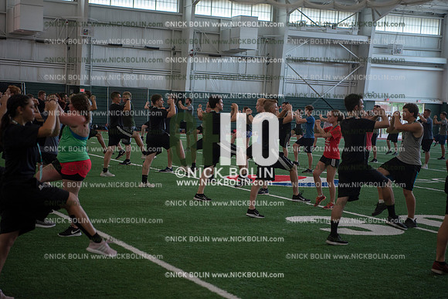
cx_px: 224
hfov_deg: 28.8
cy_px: 150
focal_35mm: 70
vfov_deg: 19.5
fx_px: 871
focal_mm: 70
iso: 640
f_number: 3.2
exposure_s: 1/320
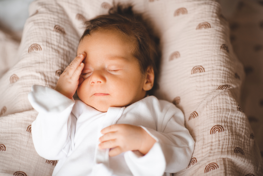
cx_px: 132
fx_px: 621
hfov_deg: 23.9
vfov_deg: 16.1
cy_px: 88
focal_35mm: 85
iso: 400
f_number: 1.6
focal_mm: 85
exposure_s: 1/1600
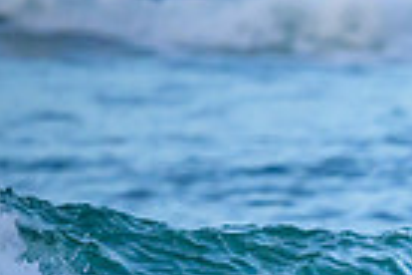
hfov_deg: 0.6
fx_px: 38347
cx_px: 809
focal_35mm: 3351
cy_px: 492
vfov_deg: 0.4
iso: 2200
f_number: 6.3
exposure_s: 1/2000
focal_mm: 800
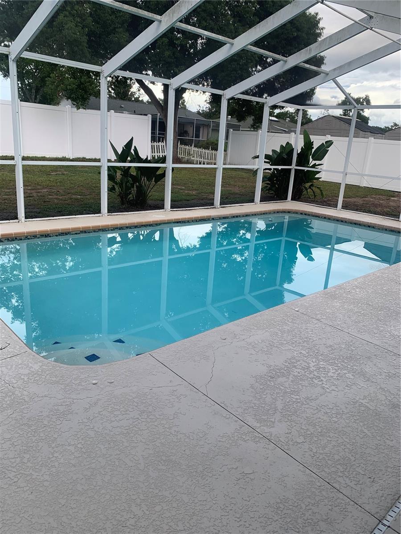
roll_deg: -4.1
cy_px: 267
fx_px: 402
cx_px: 200
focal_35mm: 26
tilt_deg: -16.7
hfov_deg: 53.1
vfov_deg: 67.3
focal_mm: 4.25
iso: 25
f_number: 1.8
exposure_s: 1/515
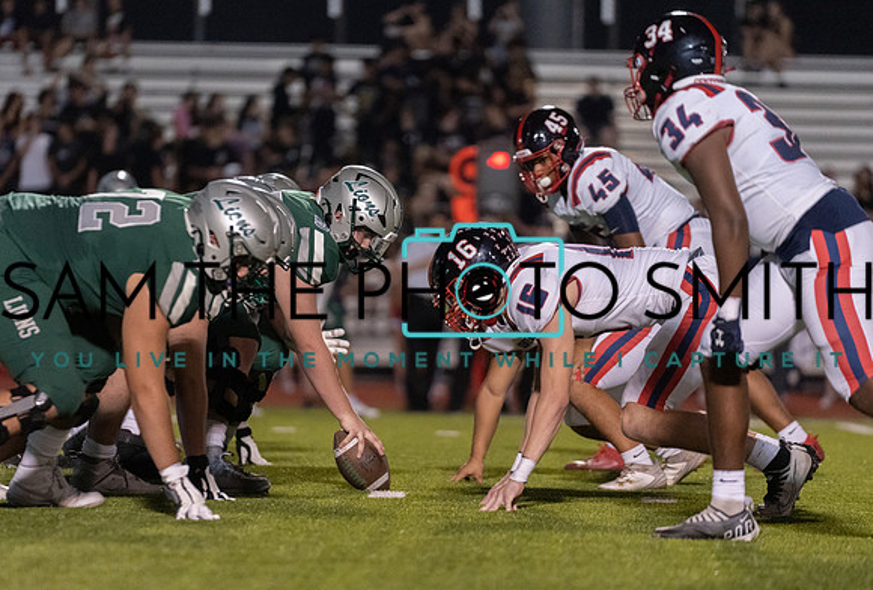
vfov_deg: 5.6
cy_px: 354
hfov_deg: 8.3
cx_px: 378
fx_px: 6031
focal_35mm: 248
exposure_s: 1/1250
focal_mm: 200
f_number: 2.8
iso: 6400
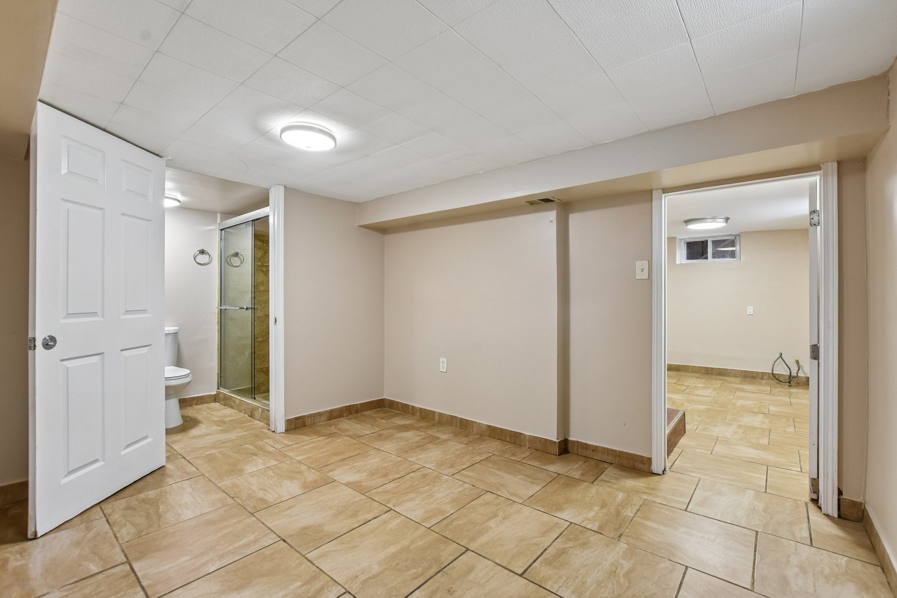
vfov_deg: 77.3
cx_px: 448
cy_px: 299
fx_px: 374
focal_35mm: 15
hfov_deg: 100.4
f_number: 8
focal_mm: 10
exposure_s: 1/10
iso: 400
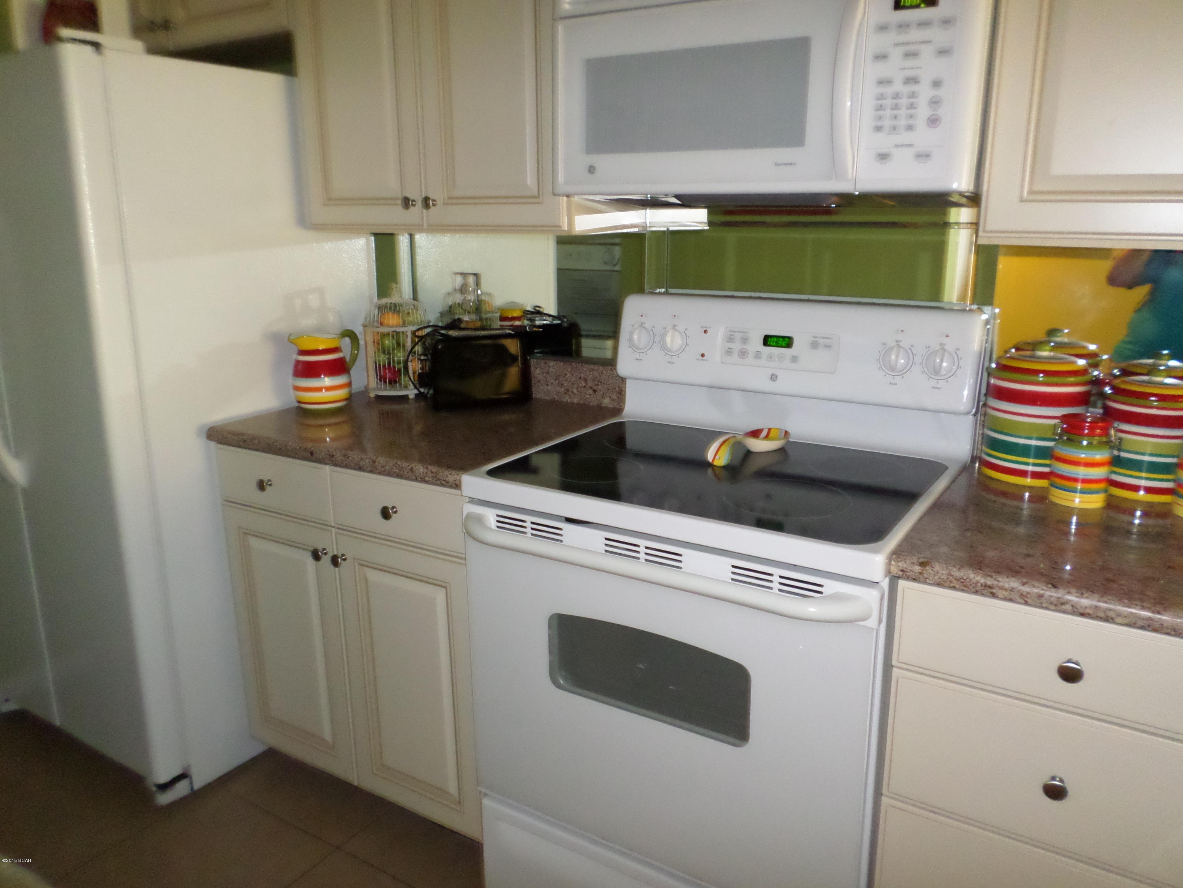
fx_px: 854
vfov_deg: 54.9
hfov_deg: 69.4
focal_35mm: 25
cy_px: 444
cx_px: 592
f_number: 2.5
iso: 400
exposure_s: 1/10
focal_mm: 4.5
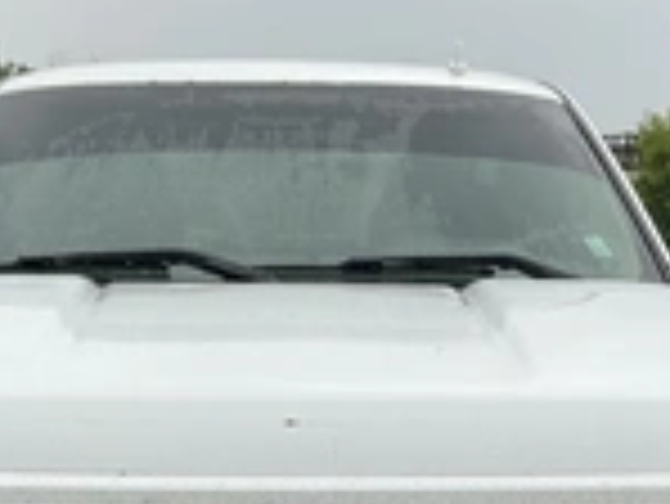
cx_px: 301
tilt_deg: -10.7
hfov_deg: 26.0
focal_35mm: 75
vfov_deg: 18.7
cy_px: 598
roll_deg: -2.5
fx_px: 1453
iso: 25
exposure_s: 1/322
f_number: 1.8
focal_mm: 3
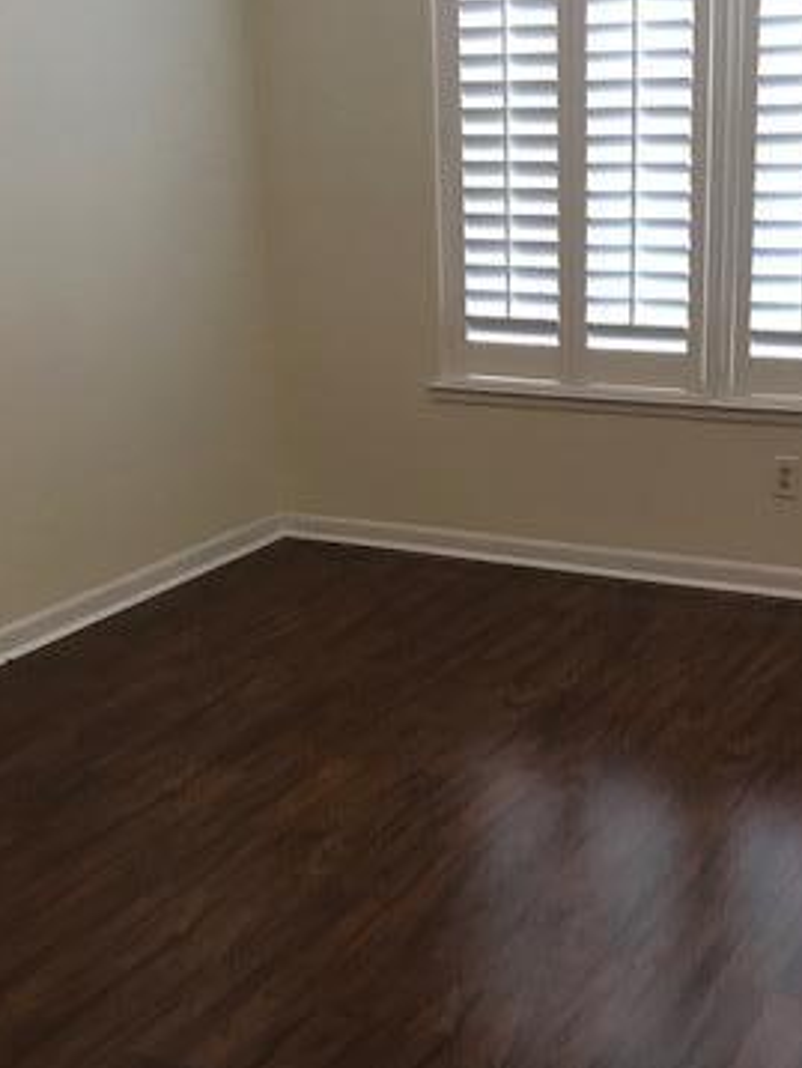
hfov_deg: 29.1
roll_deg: +2.3
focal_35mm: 50
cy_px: 564
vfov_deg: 38.2
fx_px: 1543
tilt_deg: -17.1
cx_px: 465
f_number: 1.8
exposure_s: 1/15
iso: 40
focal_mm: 3.99
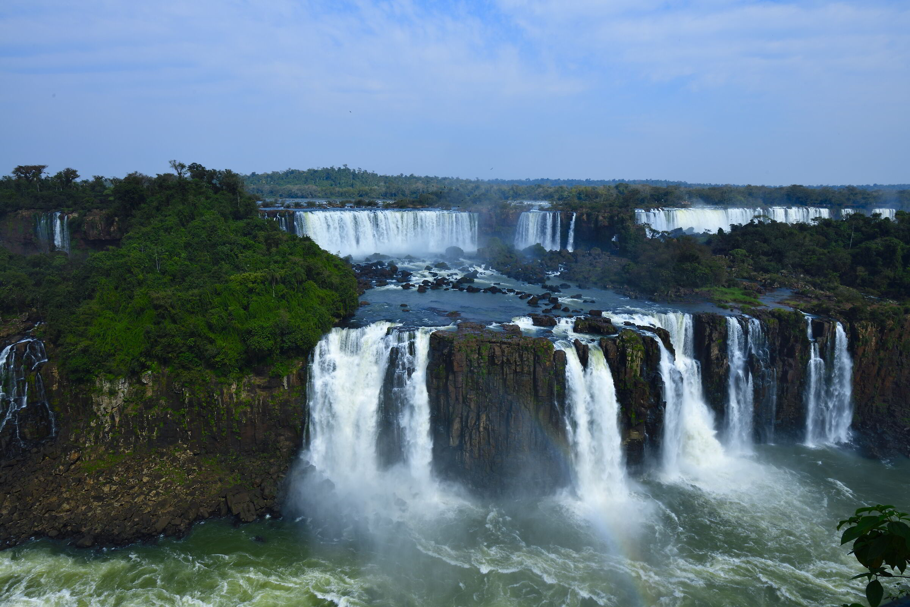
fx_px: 506
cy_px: 304
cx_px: 455
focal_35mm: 20
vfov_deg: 61.9
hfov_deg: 84.0
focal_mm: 20
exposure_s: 1/60
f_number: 16
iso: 100
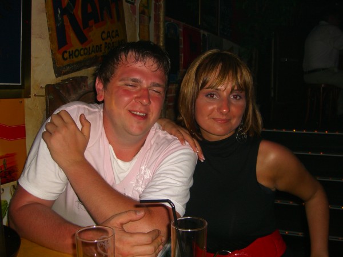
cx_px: 172
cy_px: 128
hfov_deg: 49.0
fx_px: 377
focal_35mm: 38
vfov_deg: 37.7
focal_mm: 7.9
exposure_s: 1/60
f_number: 2.8
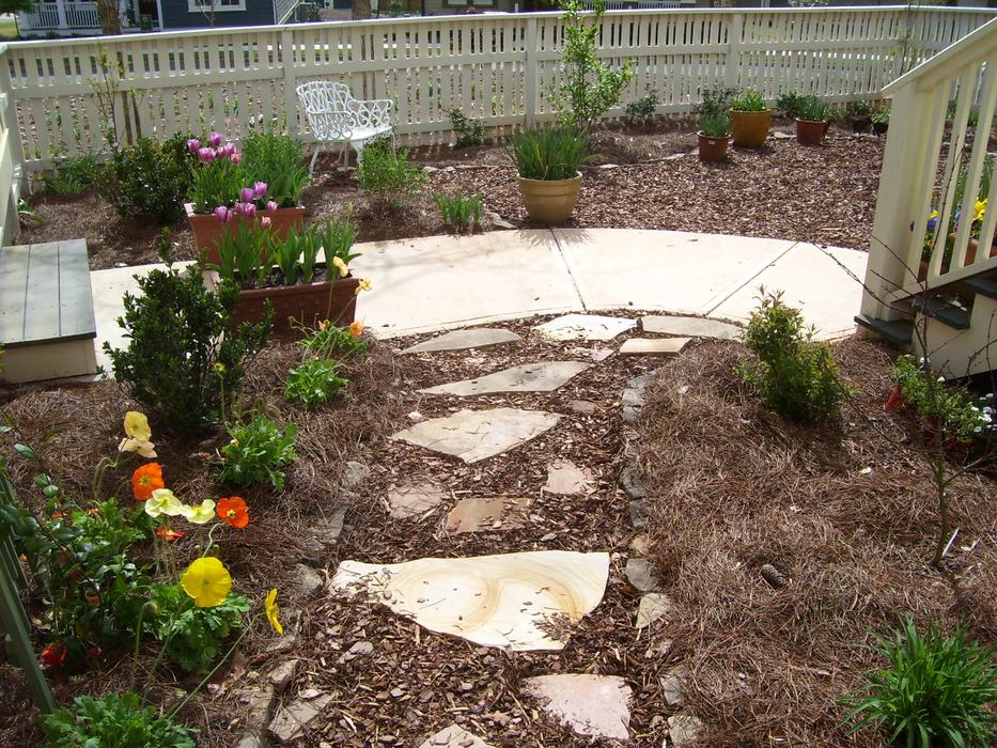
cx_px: 498
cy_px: 374
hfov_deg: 54.0
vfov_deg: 41.8
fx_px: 979
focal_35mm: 34
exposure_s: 1/500
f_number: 4.8
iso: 80
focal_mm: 5.6
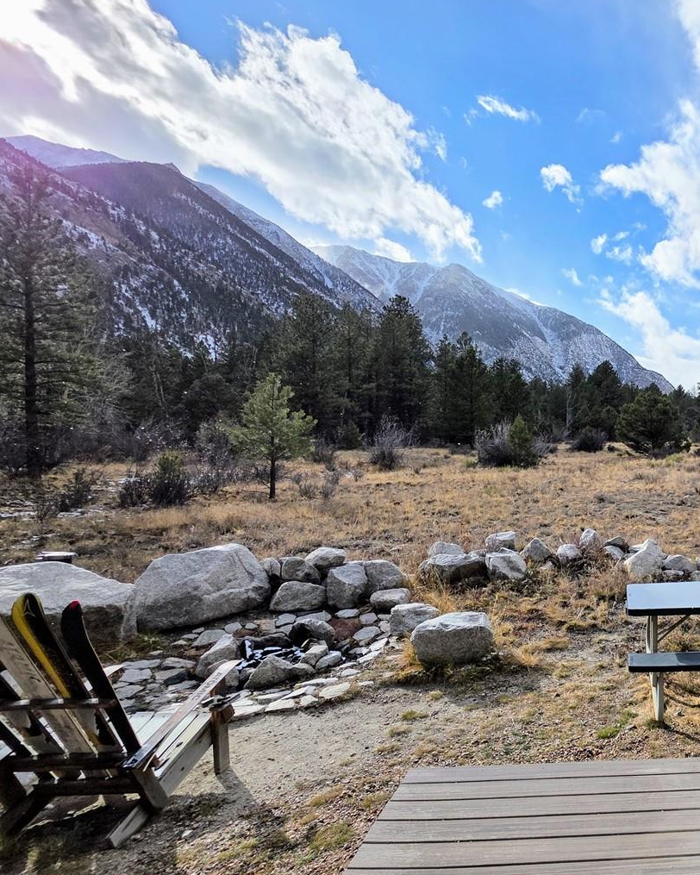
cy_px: 480
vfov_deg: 80.2
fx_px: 518
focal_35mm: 20
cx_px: 650
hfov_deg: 57.0
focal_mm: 2.2
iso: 40
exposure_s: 1/2874
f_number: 1.9
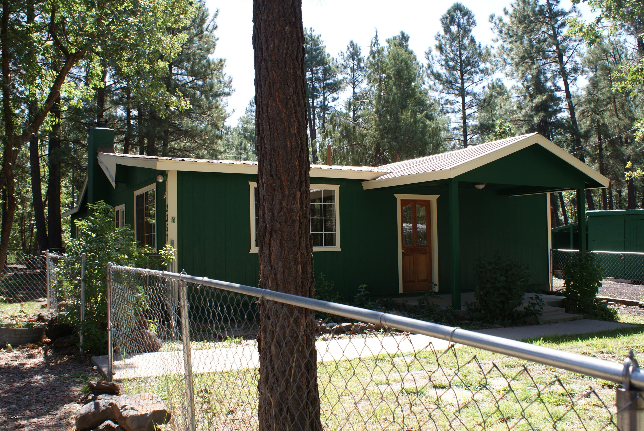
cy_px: 216
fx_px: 591
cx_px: 322
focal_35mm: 33
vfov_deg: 40.1
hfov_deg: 57.2
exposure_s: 1/60
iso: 100
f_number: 8
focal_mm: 22
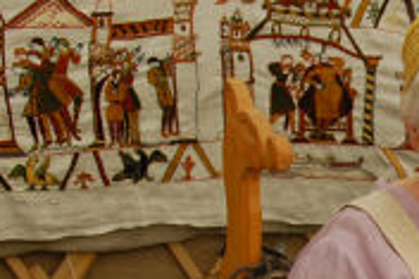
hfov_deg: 16.1
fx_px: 1430
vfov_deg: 10.8
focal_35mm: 123
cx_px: 490
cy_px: 395
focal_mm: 24
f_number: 6.3
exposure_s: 1/160
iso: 200
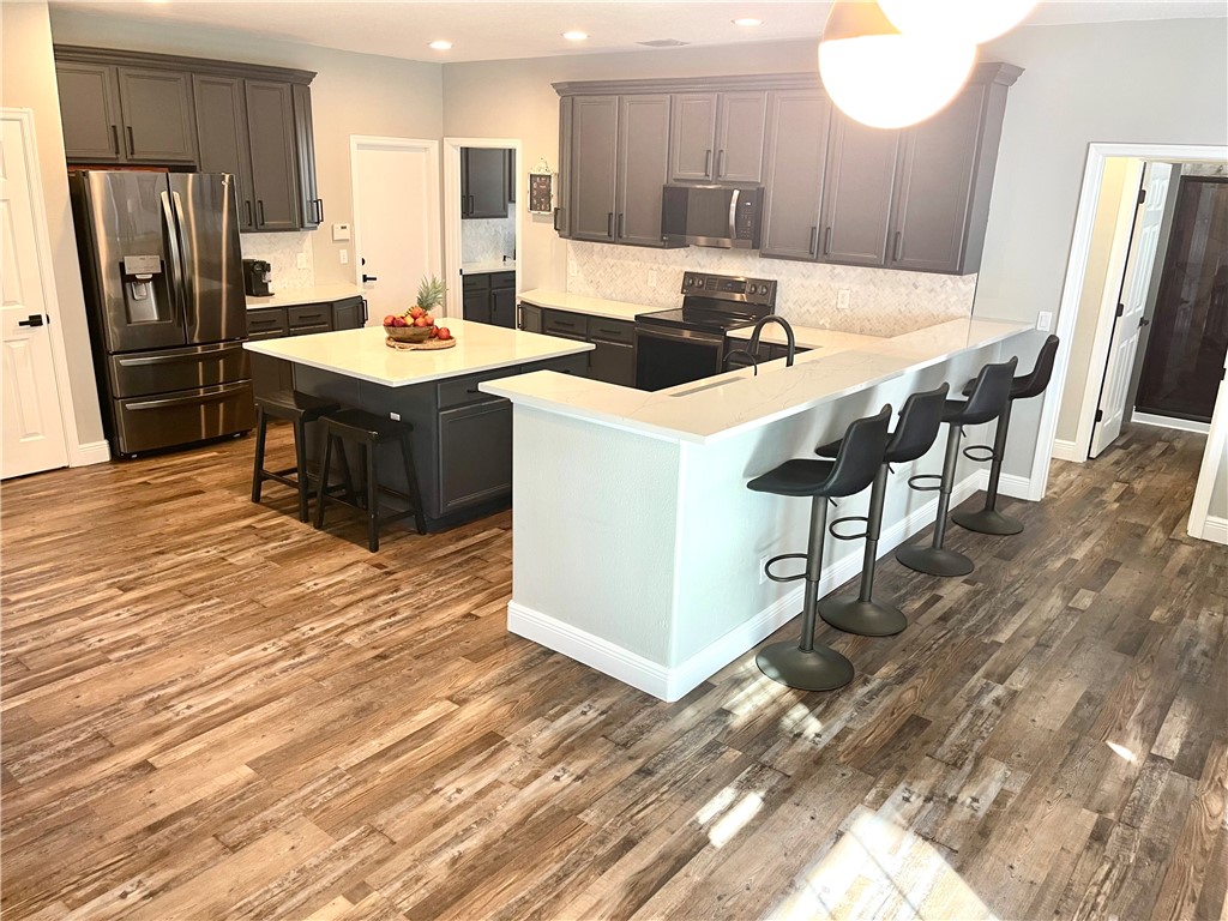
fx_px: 887
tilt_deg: -17.1
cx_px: 614
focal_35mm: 25
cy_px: 460
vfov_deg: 54.9
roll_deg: -1.6
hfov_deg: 69.4
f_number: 1.6
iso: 80
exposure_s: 1/60
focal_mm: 5.1
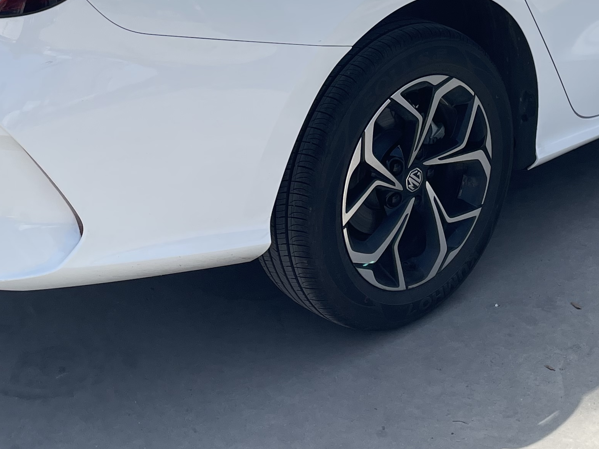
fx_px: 1159
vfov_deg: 21.0
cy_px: -24
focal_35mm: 67
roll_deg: +0.5
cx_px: 351
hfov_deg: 28.9
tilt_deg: -14.9
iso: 32
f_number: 1.6
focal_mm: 4.2
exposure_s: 1/2564
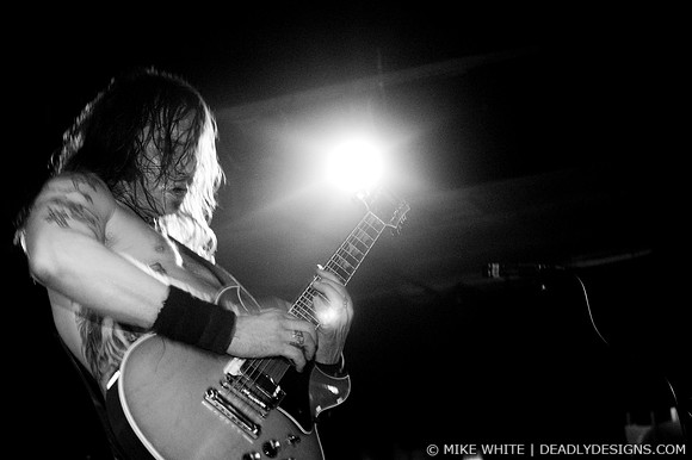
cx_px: 346
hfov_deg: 30.5
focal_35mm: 66
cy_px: 230
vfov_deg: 20.6
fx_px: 1268
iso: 800
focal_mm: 44
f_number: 2.8
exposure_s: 1/30
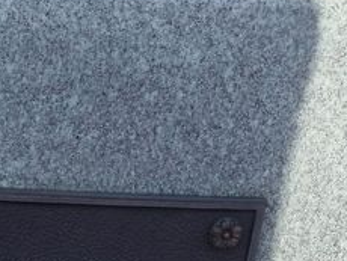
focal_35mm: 80
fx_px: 803
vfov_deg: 16.6
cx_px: -27
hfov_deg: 23.1
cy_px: 409
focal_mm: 5.56
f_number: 1.8
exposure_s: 1/1576
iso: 100
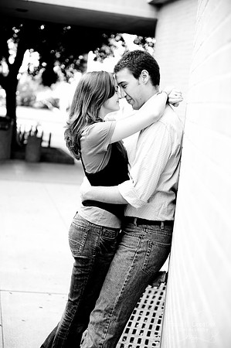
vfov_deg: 28.9
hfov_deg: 19.4
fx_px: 675
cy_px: 174
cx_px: 116
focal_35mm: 70
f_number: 2.8
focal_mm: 70
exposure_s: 1/250
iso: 500
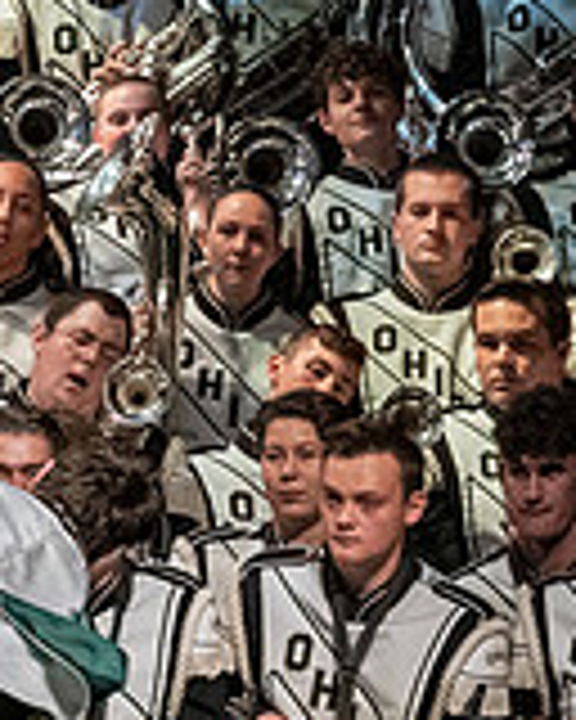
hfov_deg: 2.1
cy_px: 504
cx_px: -351
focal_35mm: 736
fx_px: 15684
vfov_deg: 2.6
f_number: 4
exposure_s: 1/500
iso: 4000
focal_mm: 145
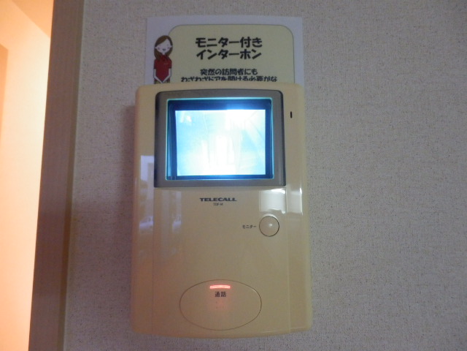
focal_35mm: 24
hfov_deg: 71.6
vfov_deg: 56.8
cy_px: 176
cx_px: 234
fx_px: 324
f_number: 3
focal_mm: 4.2
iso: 800
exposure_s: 1/25
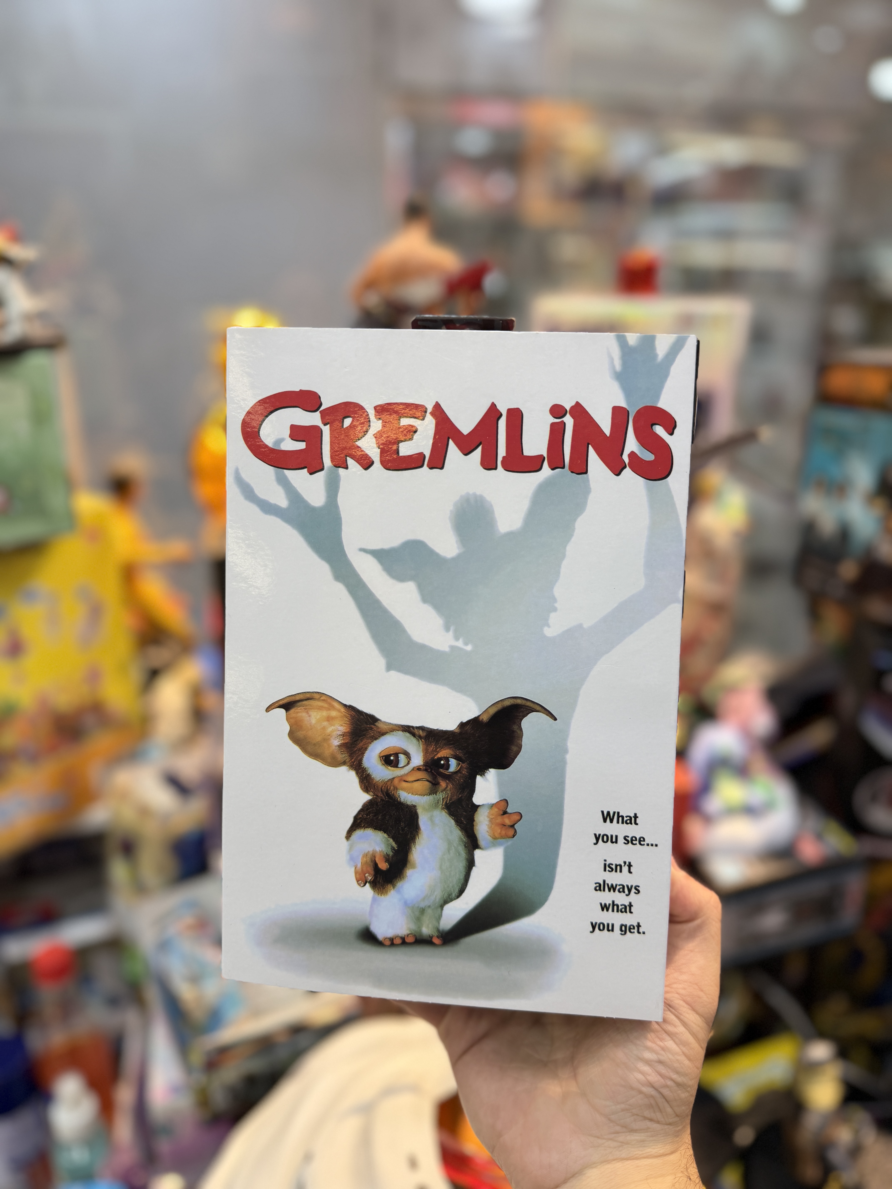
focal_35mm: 24
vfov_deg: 71.6
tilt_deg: -19.1
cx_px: 446
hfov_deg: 56.8
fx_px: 825
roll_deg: +0.0
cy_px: 594
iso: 64
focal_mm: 6.76
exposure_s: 1/167
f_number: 1.78
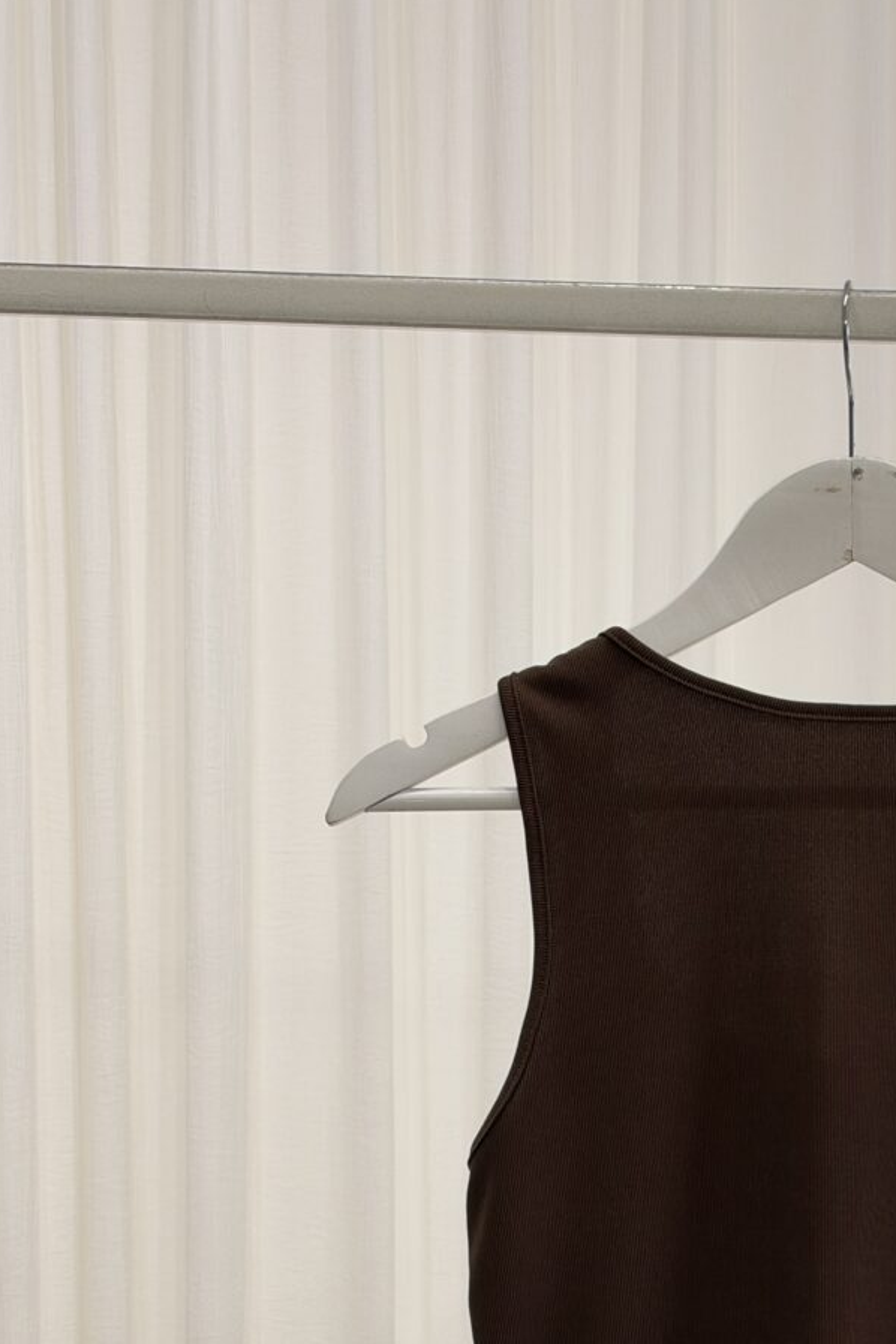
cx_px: 868
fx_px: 3322
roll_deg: -1.5
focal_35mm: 89
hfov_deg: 15.1
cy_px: 1092
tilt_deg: -7.1
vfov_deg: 22.5
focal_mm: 6.93
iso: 50
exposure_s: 1/144
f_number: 1.8
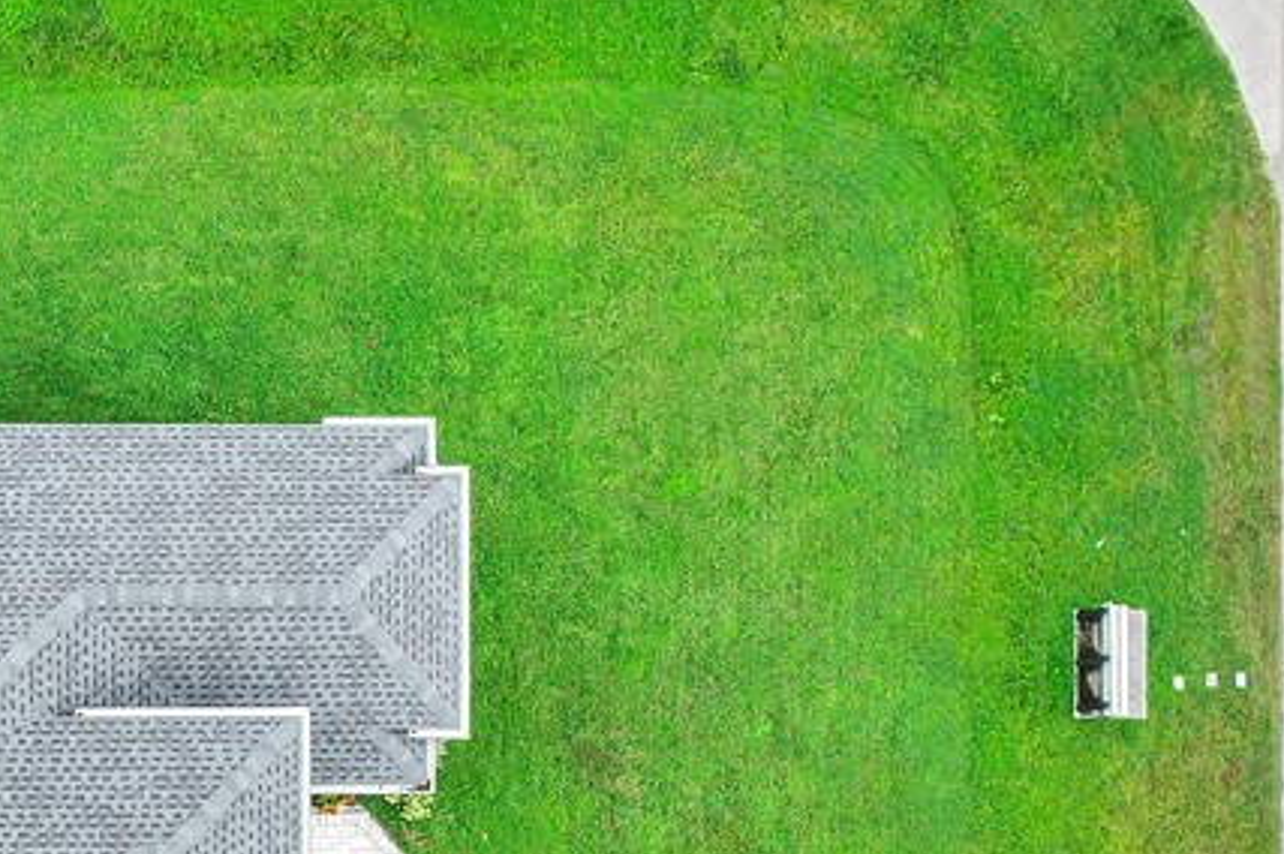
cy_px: 836
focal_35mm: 56
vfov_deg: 23.2
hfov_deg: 32.0
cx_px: -81
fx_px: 1996
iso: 100
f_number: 2.8
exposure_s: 1/500
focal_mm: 8.38
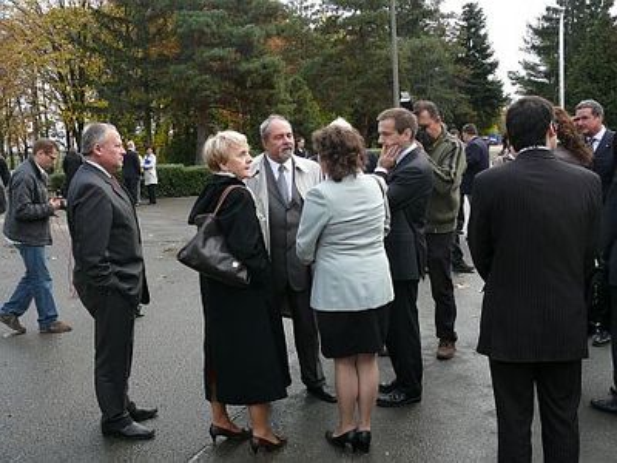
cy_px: 232
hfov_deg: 52.6
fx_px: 624
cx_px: 308
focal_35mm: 35
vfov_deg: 40.7
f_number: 4
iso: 100
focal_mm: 7.4
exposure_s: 1/100
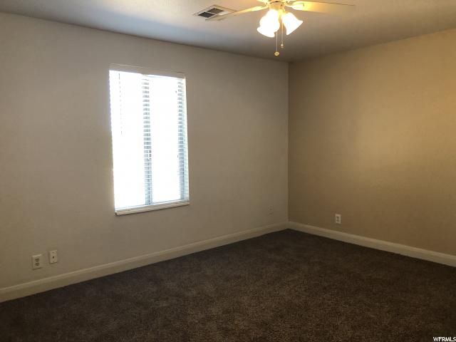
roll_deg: +1.4
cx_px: 228
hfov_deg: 63.4
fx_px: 369
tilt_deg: -1.3
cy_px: 171
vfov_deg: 49.7
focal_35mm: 28
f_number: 1.8
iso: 40
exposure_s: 1/30
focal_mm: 4
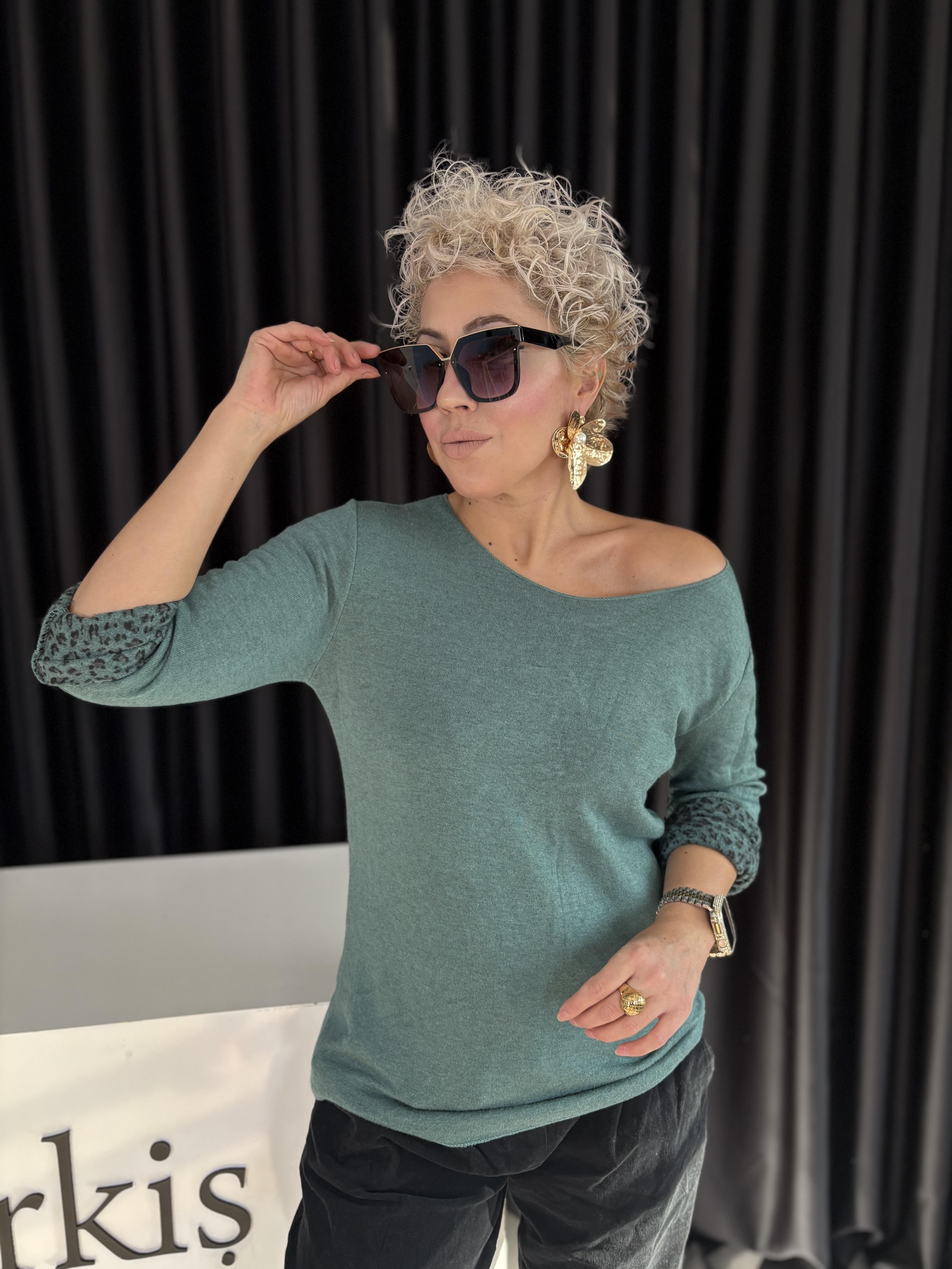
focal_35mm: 26
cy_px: 634
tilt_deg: -7.7
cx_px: 476
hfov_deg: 53.1
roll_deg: +0.7
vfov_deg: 67.3
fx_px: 953
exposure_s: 1/60
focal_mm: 5.96
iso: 160
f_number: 1.6
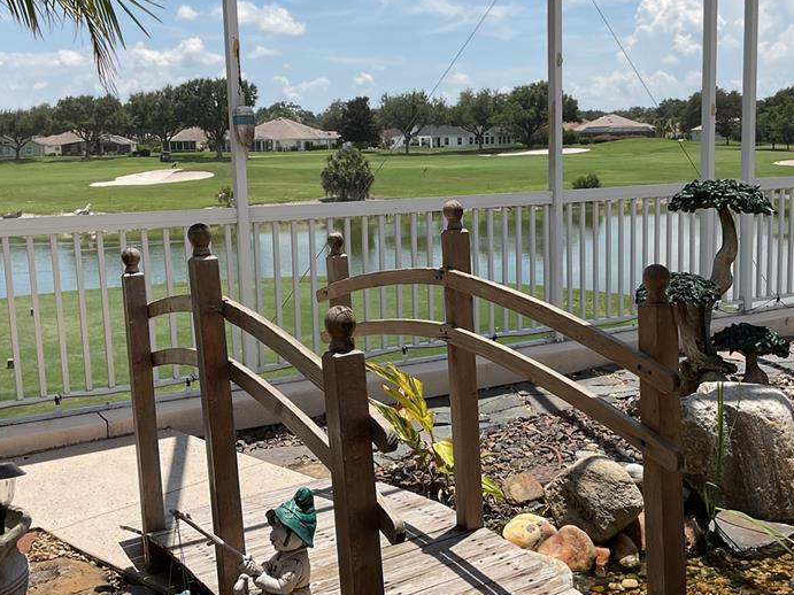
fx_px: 986
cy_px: 271
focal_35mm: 43
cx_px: 457
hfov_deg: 43.7
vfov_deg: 33.6
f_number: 1.8
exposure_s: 1/1577
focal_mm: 3
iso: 16
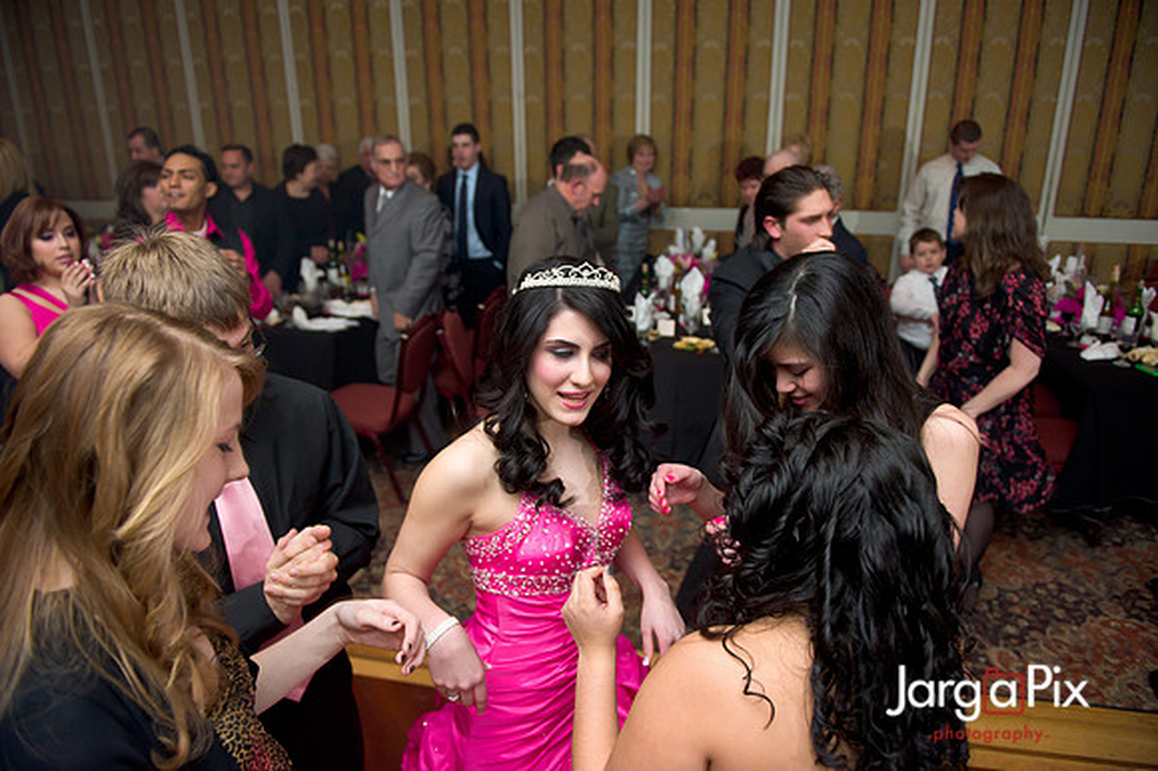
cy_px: 386
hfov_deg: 73.8
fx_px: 772
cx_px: 579
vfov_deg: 53.1
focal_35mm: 24
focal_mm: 24
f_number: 3.2
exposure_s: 1/100
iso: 1600
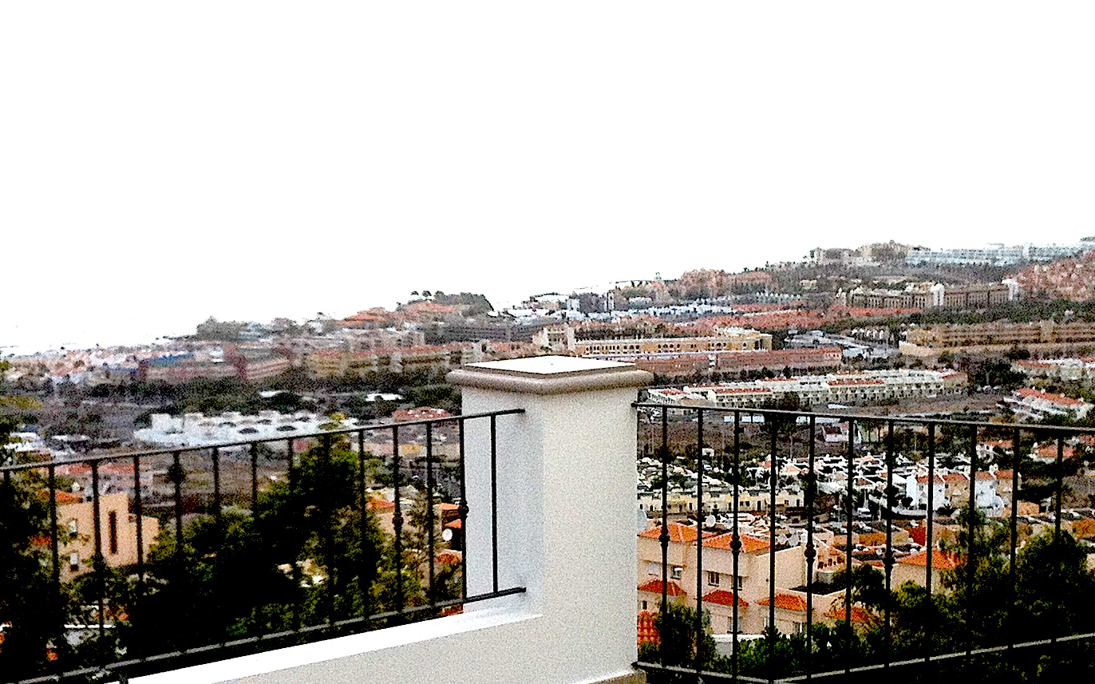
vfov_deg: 18.6
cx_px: 488
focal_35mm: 70
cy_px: 449
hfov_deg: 29.4
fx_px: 2089
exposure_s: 1/1676
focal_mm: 3.85
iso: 80
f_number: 2.8
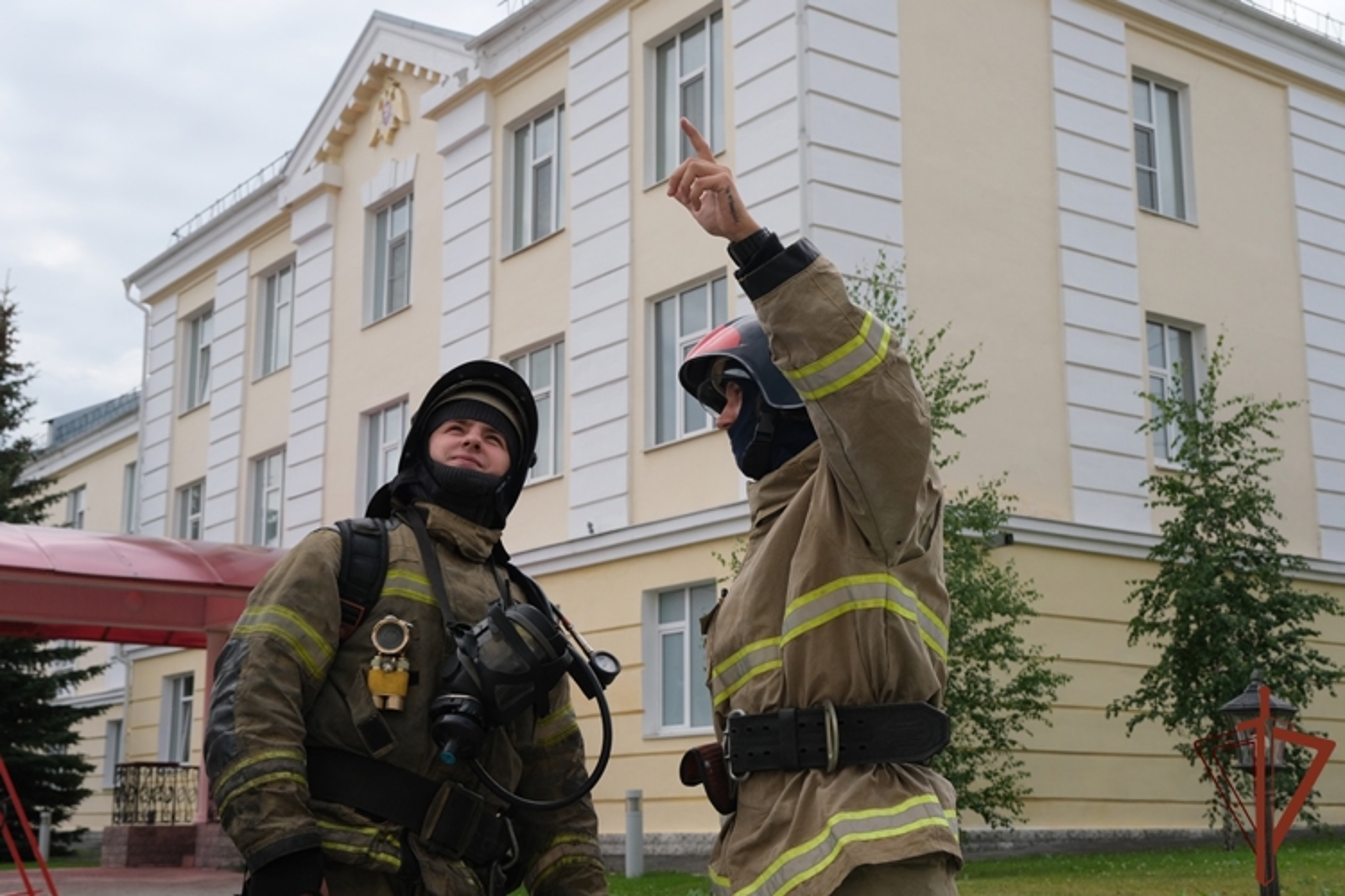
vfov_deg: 30.5
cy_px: 448
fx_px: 1644
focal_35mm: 44
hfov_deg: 44.5
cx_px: 672
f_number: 8
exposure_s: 1/640
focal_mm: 29.2
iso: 400
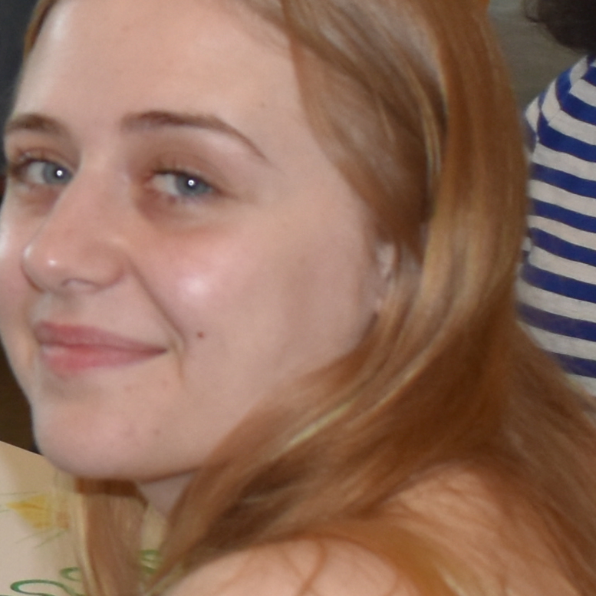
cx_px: -906
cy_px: -48
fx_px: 3837
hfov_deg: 8.1
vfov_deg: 8.8
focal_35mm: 197
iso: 400
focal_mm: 20
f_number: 5
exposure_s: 1/200
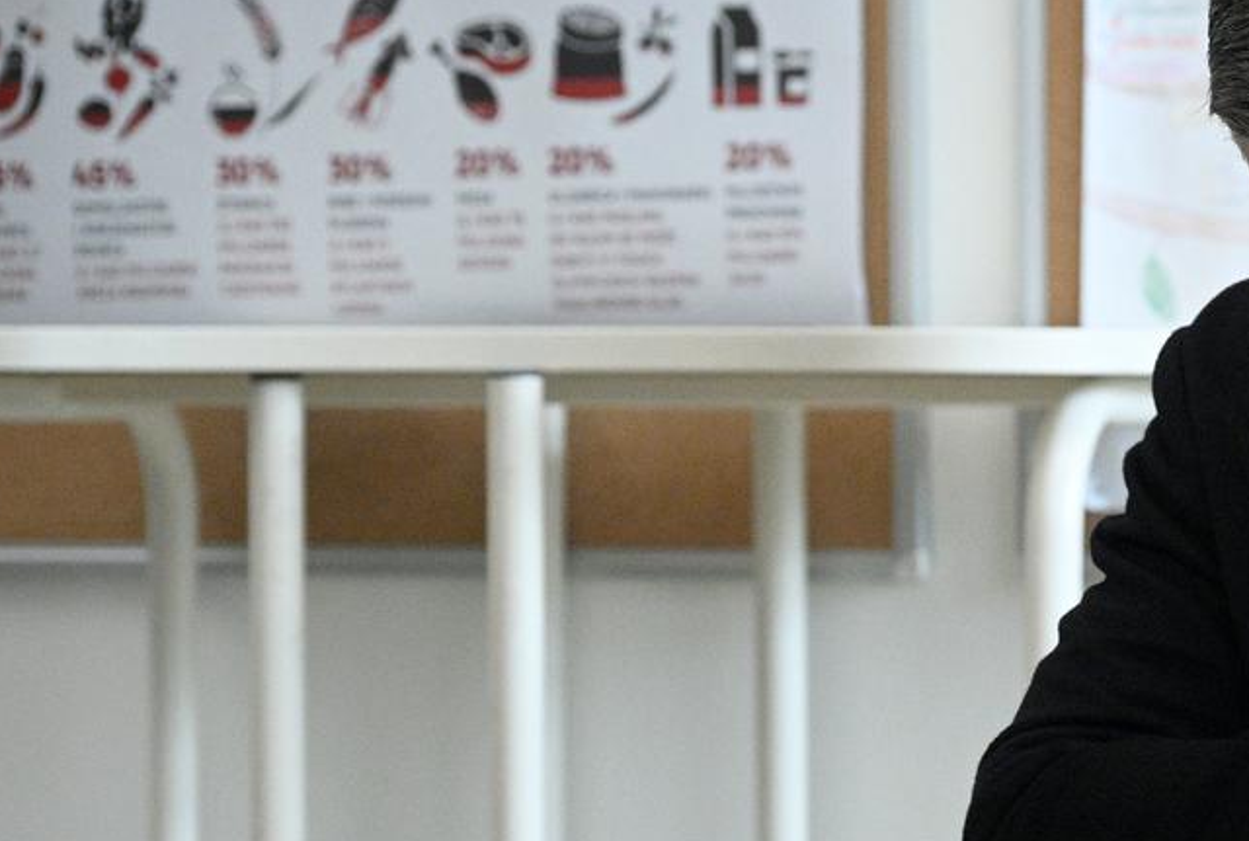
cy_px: 571
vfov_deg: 6.0
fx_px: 8004
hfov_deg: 8.8
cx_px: 1388
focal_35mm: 230
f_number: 4
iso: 5000
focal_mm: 92
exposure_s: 1/200
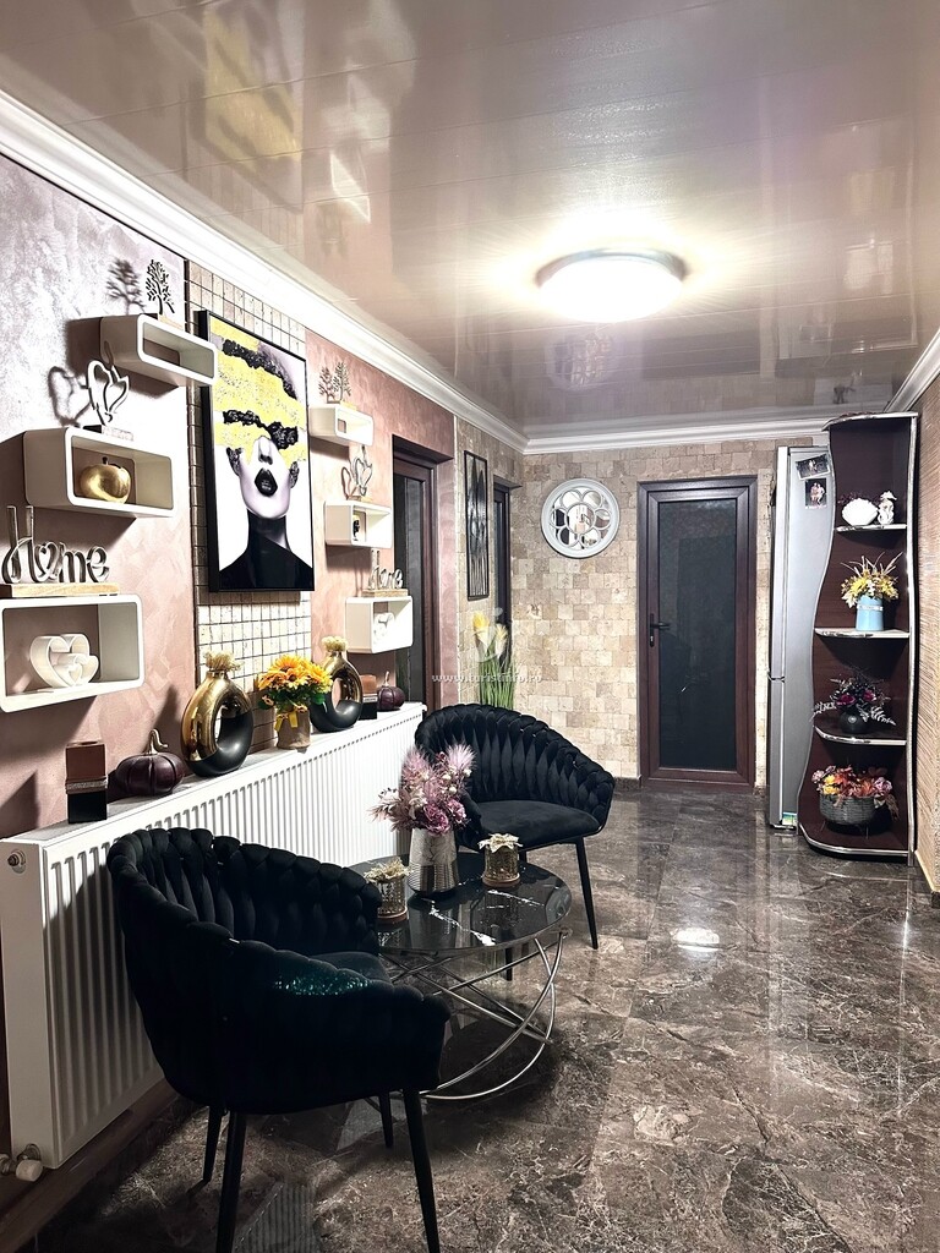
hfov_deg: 56.8
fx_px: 869
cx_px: 470
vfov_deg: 71.6
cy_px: 626
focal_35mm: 24
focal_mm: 6.86
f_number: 1.78
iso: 320
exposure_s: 1/50
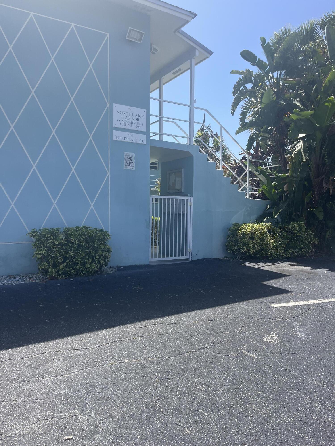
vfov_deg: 67.3
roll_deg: -2.3
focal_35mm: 26
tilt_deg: -2.0
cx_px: 168
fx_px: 335
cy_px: 223
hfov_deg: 53.1
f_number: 1.6
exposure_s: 1/2309
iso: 50
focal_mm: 5.1
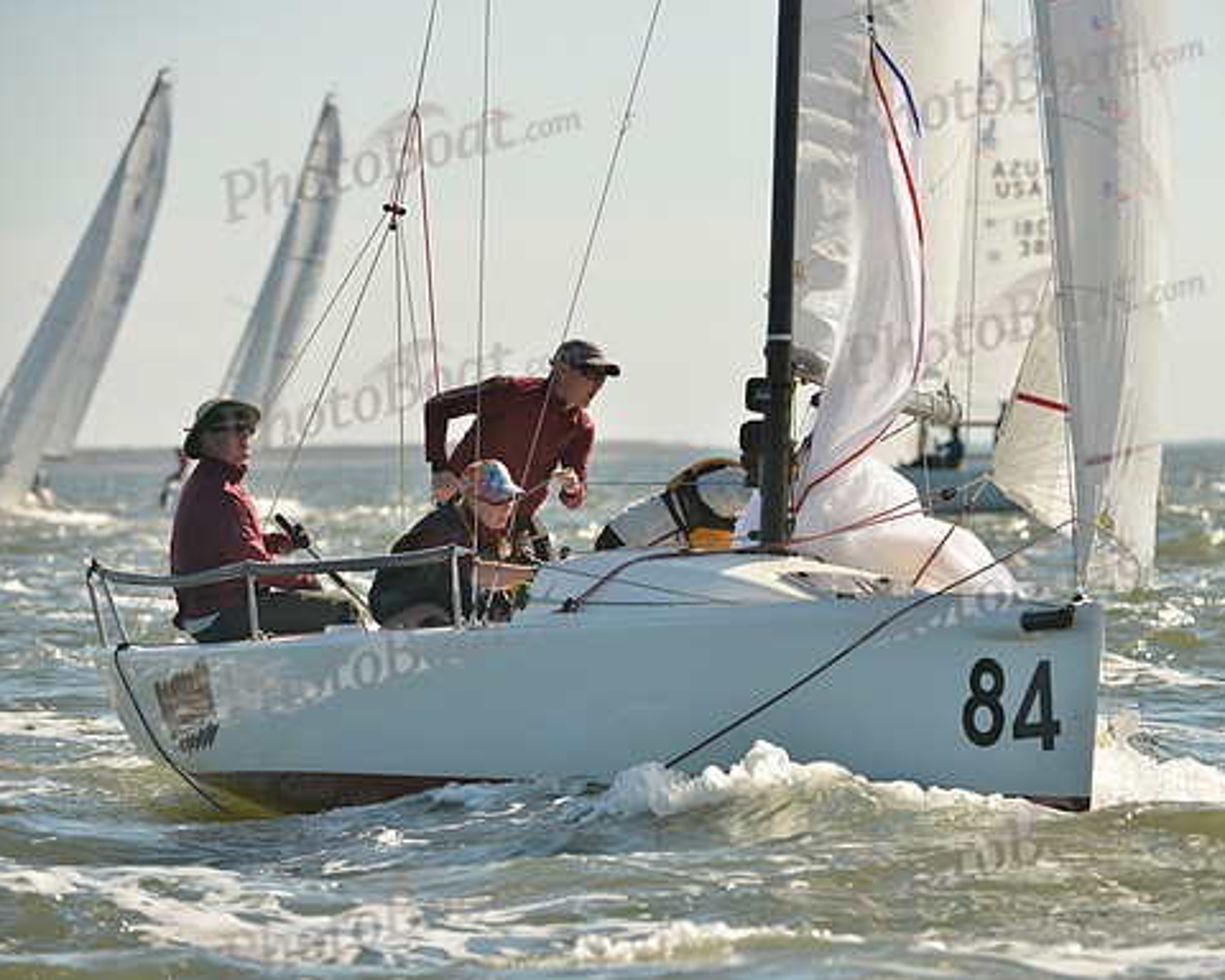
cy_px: 489
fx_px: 9861
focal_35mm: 272
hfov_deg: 7.1
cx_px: 715
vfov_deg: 5.7
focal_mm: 240
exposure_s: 1/1000
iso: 200
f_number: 6.3
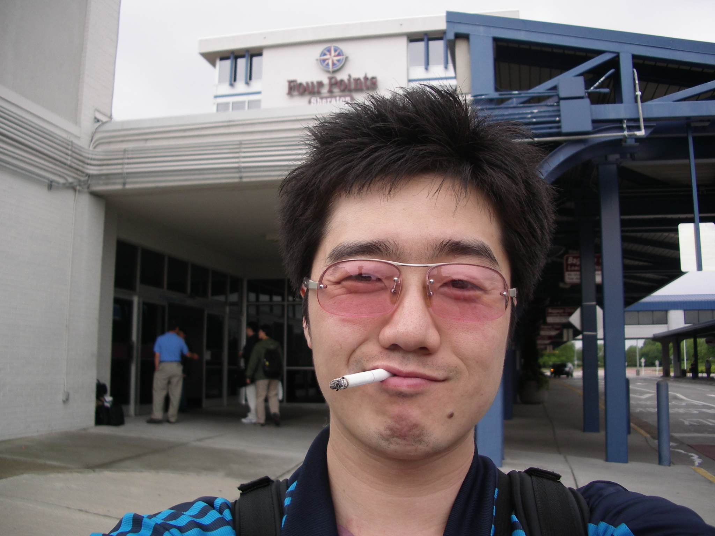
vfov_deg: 40.7
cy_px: 268
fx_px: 723
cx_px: 358
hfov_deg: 52.6
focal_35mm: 35
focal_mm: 5.8
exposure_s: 1/250
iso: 80
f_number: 2.6
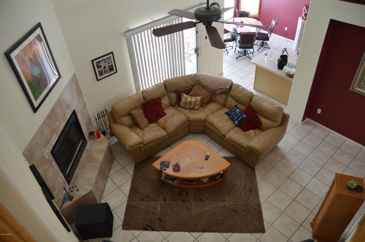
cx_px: 182
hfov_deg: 67.5
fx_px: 273
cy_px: 121
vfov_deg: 47.7
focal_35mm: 27
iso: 450
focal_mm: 18
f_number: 4
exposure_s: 1/60
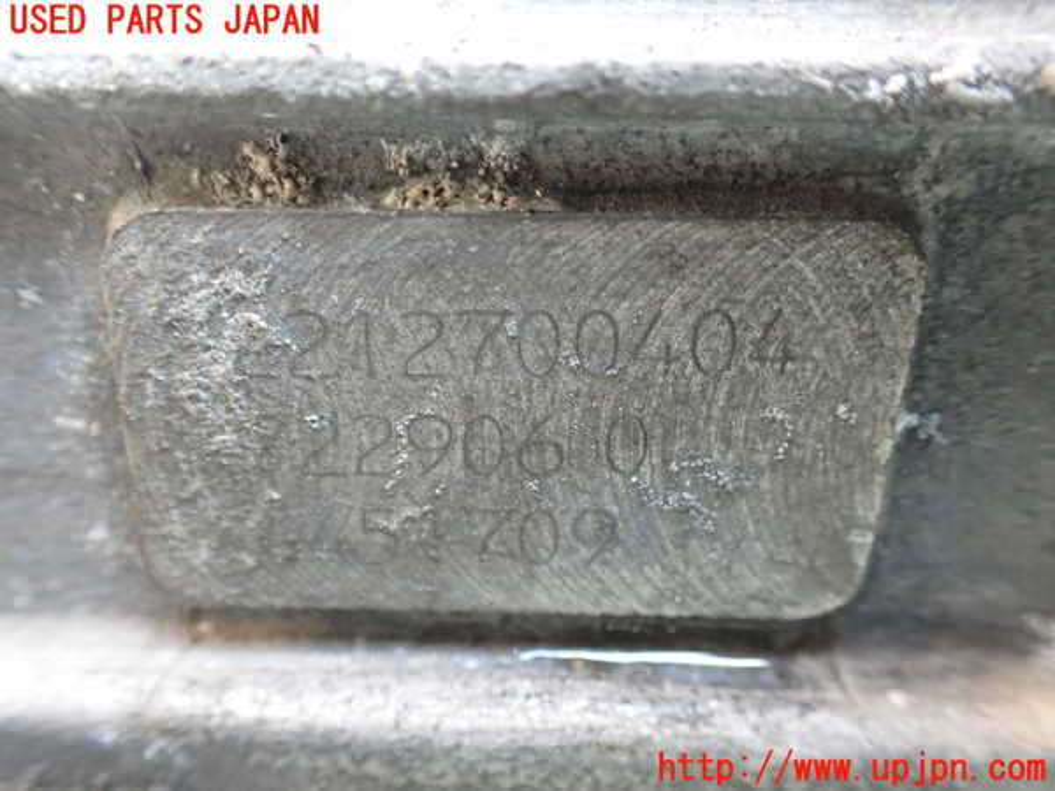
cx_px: 528
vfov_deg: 46.8
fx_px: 914
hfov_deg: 60.0
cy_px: 396
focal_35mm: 30
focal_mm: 5.4
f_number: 2.3
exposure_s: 1/80
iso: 800
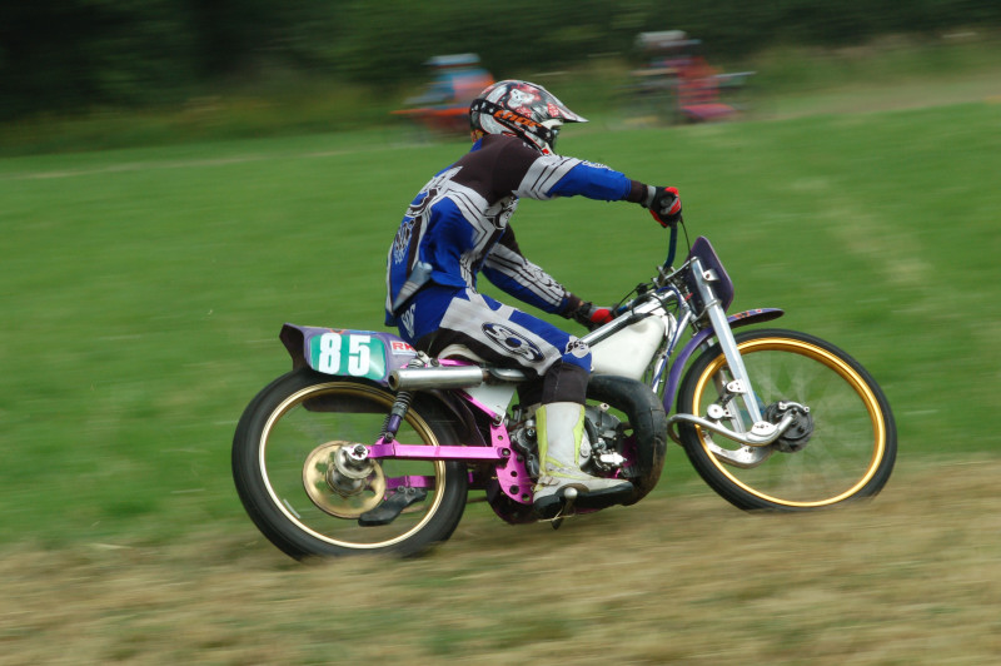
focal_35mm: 248
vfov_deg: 5.5
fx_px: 6876
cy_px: 333
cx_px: 500
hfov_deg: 8.3
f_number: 16
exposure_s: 1/180
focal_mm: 165
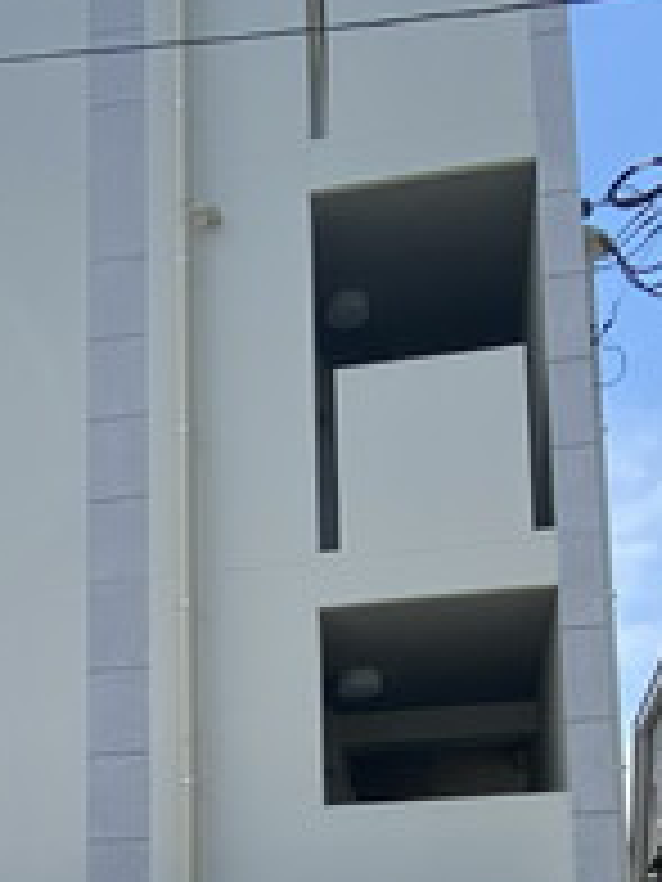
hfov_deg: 26.8
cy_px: 945
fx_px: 1351
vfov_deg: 32.3
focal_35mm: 53
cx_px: 99
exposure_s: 1/1043
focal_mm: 1.54
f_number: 2.4
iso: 20
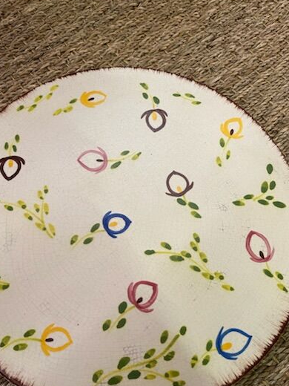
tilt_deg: -69.7
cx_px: 123
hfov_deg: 44.0
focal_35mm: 32
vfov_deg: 56.7
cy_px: 215
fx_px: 356
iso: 320
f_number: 1.8
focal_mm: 4.25
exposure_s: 1/50
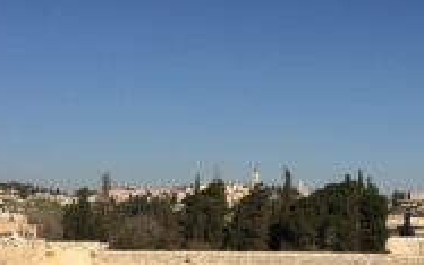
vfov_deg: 18.9
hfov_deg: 30.1
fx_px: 786
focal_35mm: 68
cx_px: 243
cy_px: 229
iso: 32
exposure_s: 1/4566
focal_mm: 4.12
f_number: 2.2
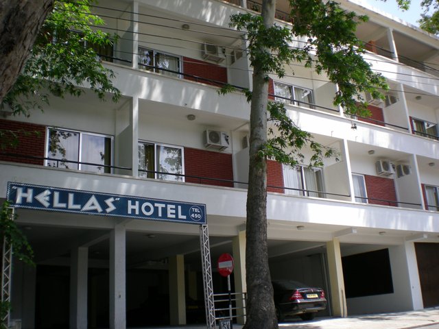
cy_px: 164
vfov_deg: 37.7
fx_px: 482
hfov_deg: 49.0
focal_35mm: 38
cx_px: 220
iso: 50
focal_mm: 6.3
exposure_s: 1/158
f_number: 4.6
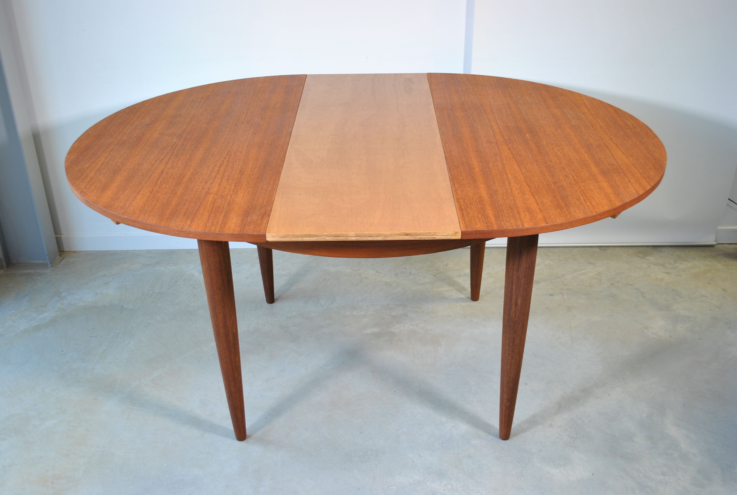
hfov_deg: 53.0
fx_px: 739
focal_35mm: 36
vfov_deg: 37.0
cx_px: 368
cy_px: 248
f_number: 4.5
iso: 200
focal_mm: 24
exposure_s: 1/20
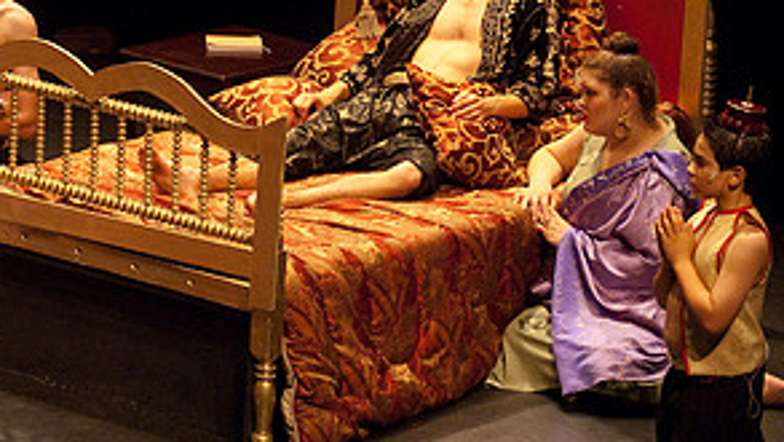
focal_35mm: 311
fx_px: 6467
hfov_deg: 6.9
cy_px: 29
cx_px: 265
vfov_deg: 3.9
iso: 1000
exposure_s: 1/160
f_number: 2.8
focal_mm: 100
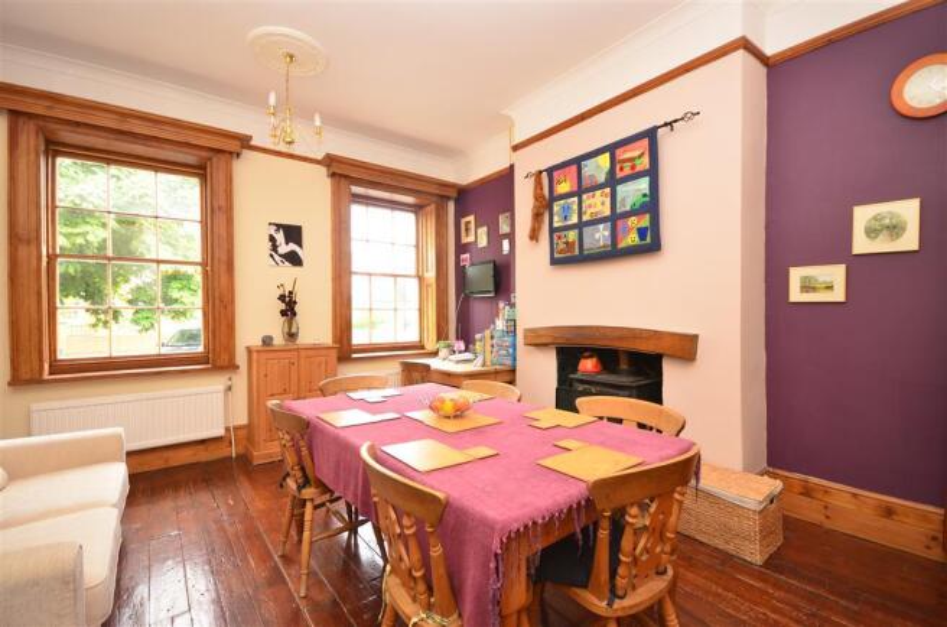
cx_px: 474
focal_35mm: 16
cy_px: 314
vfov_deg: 71.8
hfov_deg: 95.1
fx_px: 433
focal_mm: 11
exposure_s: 1/5
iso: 200
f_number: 5
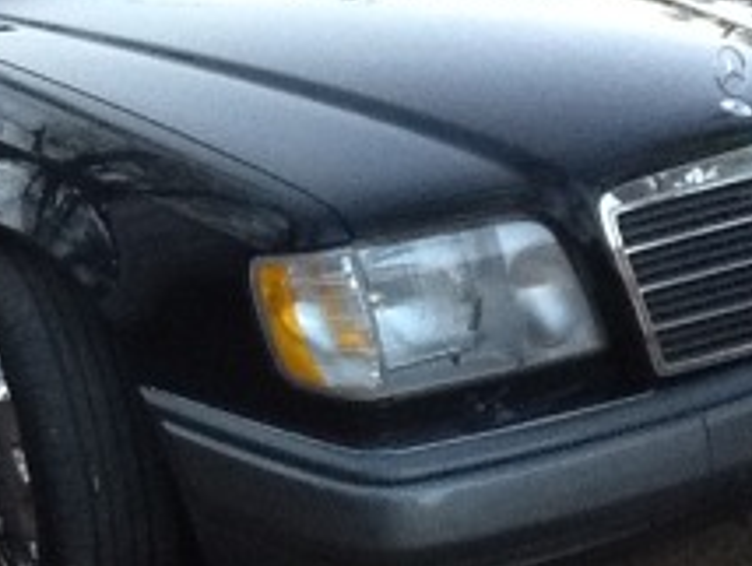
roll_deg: +2.8
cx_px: 47
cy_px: 40
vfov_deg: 17.3
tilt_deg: -6.2
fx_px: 1827
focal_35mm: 84
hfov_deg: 22.6
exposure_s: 1/30
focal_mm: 2.03
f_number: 2.4
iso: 160
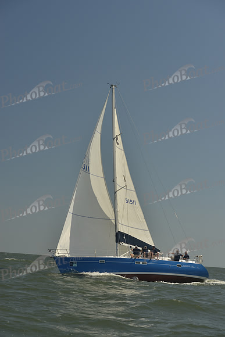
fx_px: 656
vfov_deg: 28.8
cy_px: 168
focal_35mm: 70
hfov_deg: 19.5
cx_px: 112
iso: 280
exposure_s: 1/1000
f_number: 8
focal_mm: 70
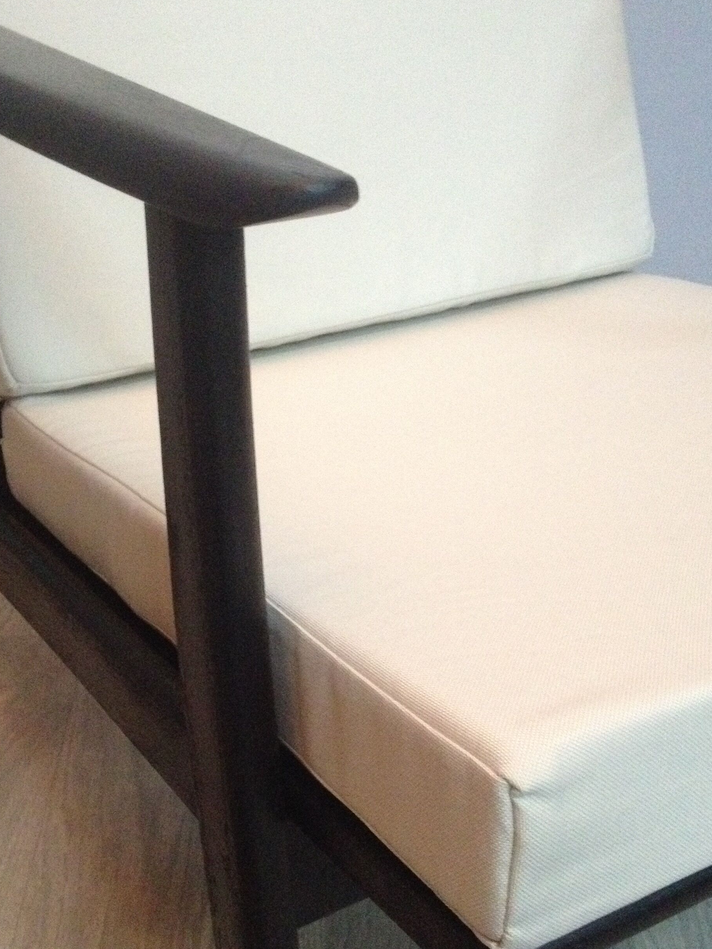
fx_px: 1289
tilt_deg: -31.5
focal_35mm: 47
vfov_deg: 40.2
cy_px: 588
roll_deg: -2.3
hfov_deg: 30.8
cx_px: 291
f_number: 2.4
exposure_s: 1/17
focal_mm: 4.28
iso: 640
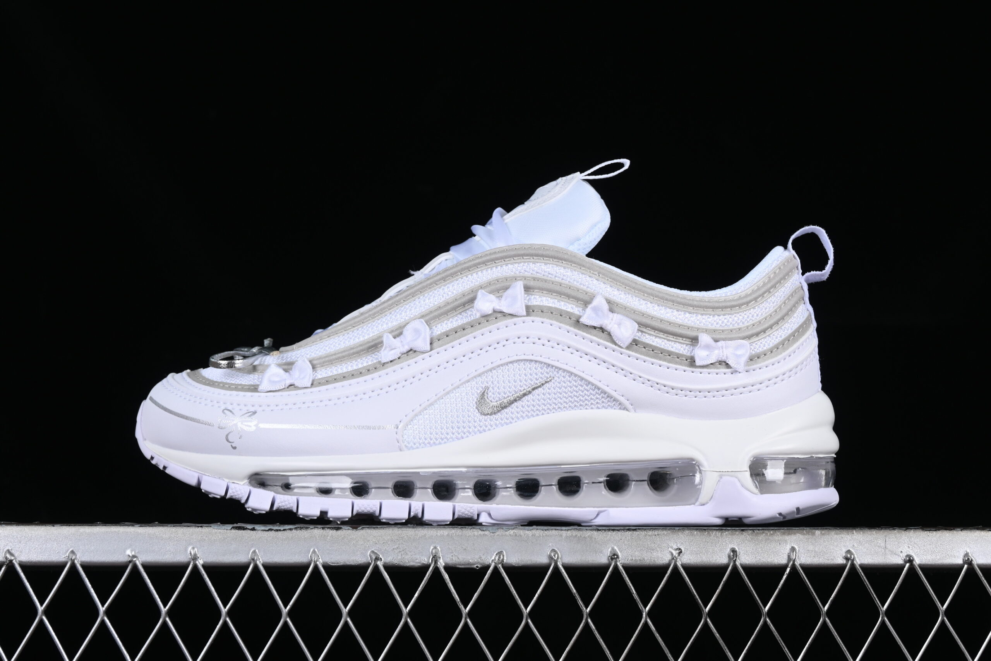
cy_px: 330
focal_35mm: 75
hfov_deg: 27.0
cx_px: 496
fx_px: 2065
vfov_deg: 18.2
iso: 160
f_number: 9
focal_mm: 50
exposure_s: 1/80
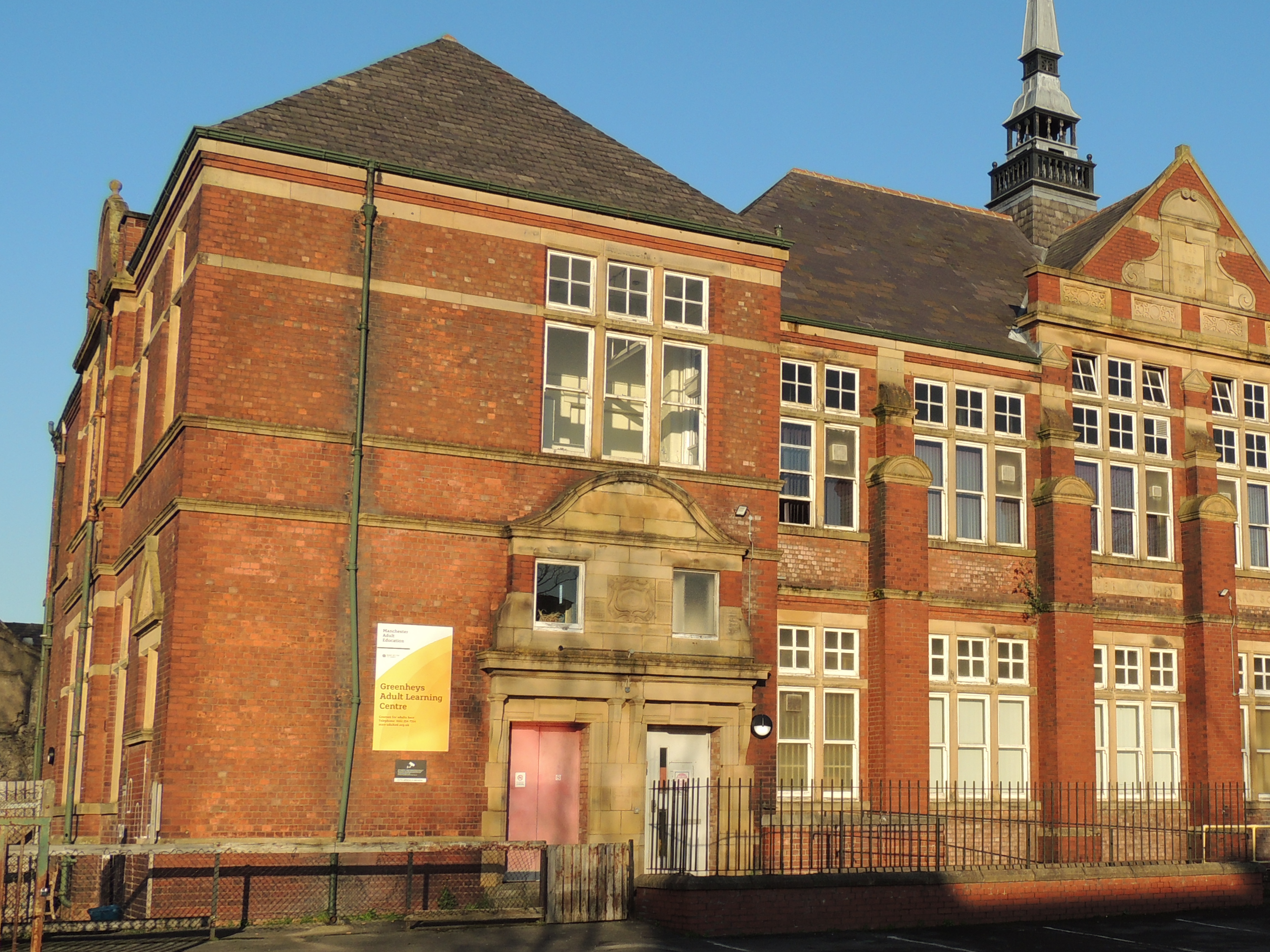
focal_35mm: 46
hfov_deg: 40.2
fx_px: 1688
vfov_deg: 31.5
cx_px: 937
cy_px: 551
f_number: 3.1
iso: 100
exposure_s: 1/1000
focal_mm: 5.3
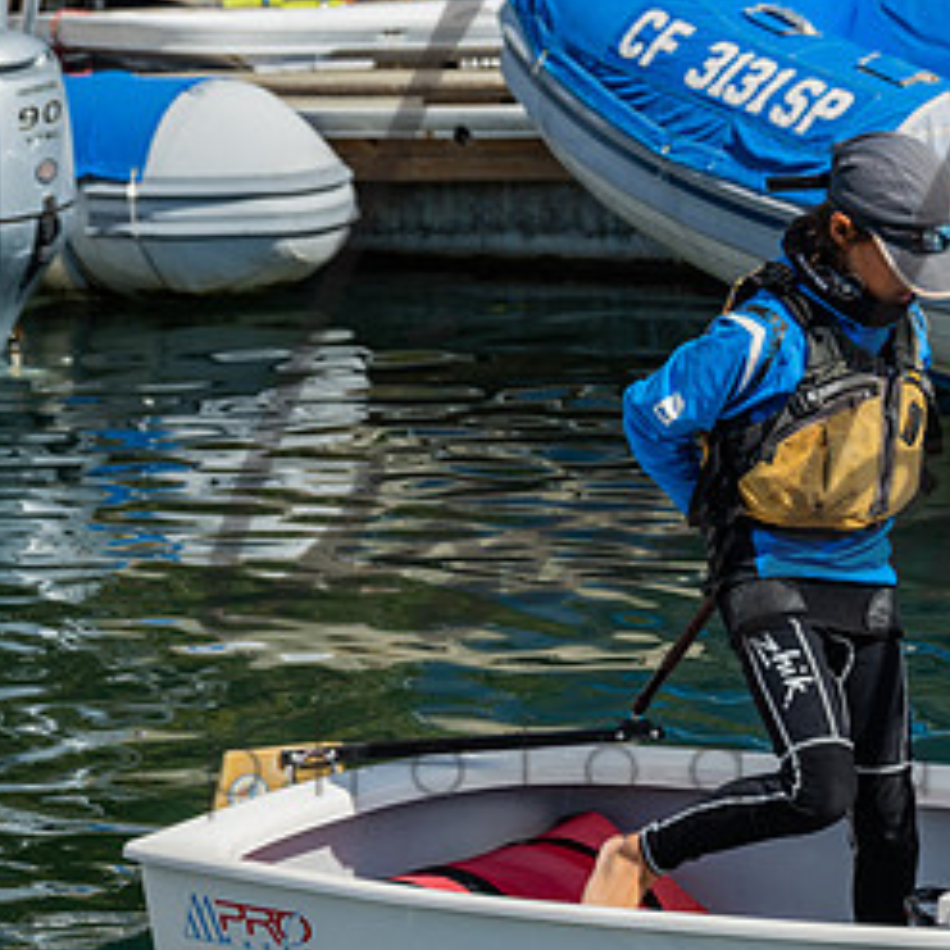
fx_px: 5465
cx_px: 1062
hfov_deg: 9.8
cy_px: 475
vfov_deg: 9.9
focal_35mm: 176
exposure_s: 1/200
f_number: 6.3
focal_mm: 88
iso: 100
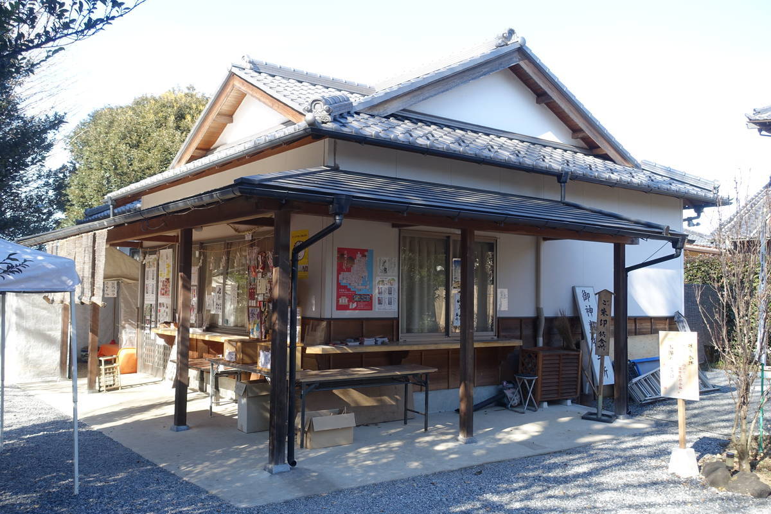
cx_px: 386
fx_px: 707
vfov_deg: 40.0
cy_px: 257
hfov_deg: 57.2
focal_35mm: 33
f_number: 4
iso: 125
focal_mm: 12.2
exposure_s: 1/160
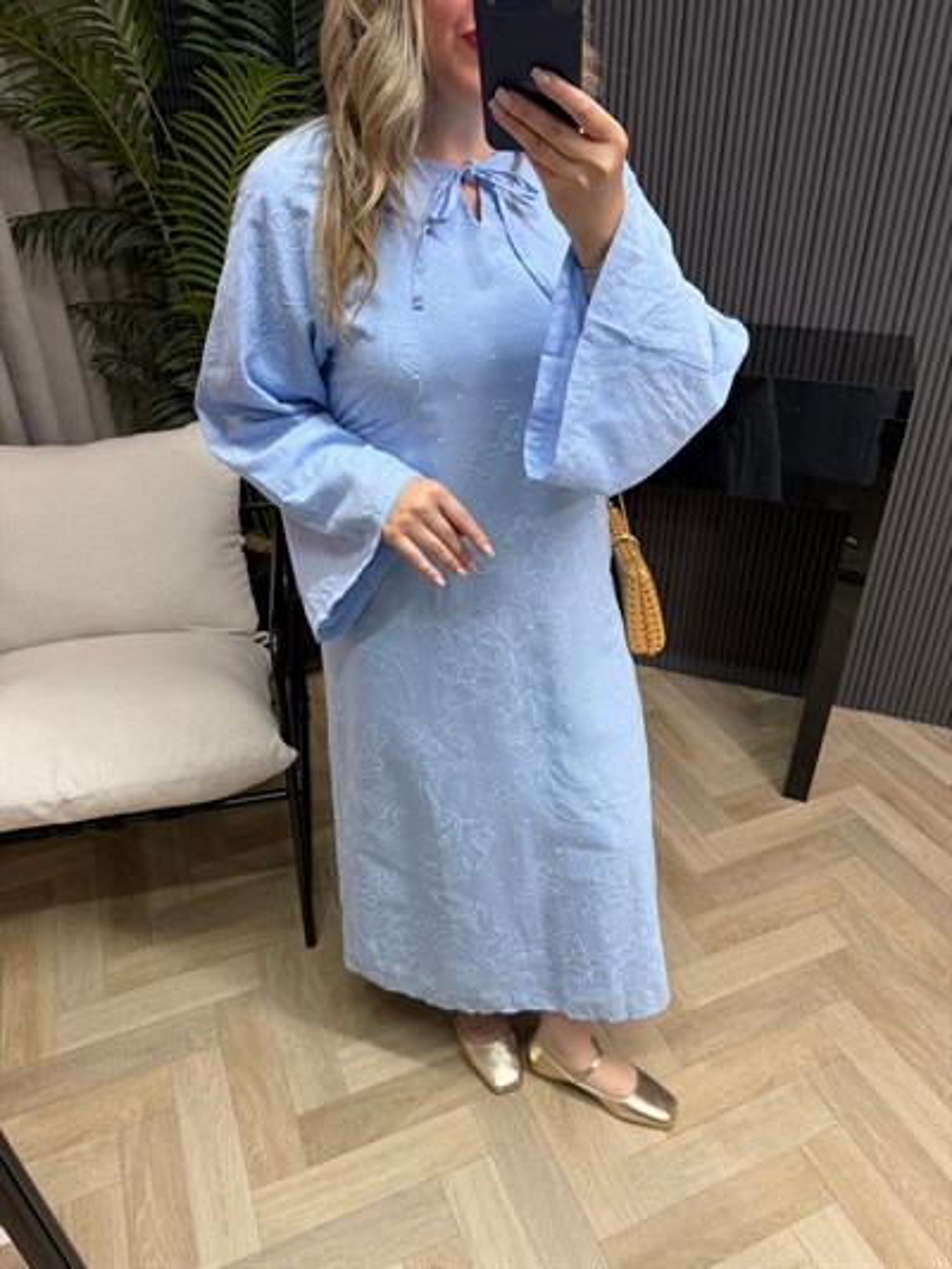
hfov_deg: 56.8
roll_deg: +1.6
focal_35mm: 24
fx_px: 880
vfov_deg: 71.6
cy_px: 634
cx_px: 476
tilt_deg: -39.7
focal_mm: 6.76
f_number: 1.78
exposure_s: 1/50
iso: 160
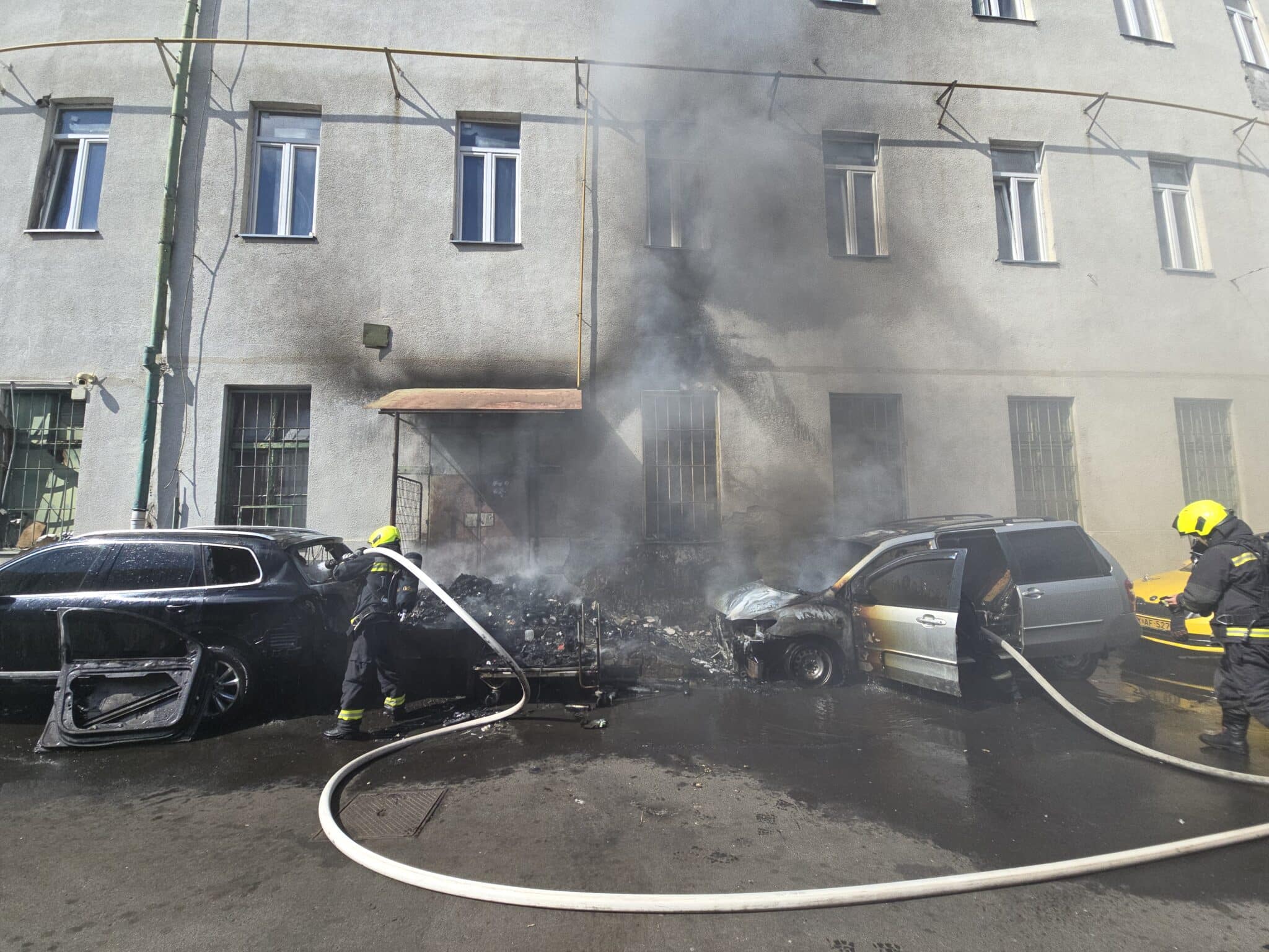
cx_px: 634
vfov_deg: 89.9
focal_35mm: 13
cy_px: 476
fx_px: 477
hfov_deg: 106.2
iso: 50
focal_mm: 2.2
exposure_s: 1/1904
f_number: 2.2
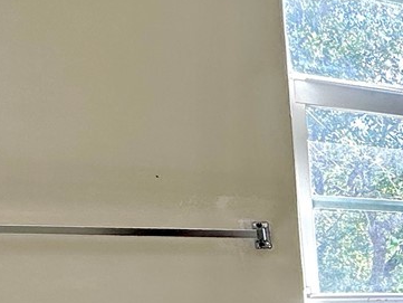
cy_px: 389
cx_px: 672
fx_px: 722
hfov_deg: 22.5
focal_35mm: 62
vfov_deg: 21.5
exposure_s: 1/120
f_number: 2.2
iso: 50
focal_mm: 2.22
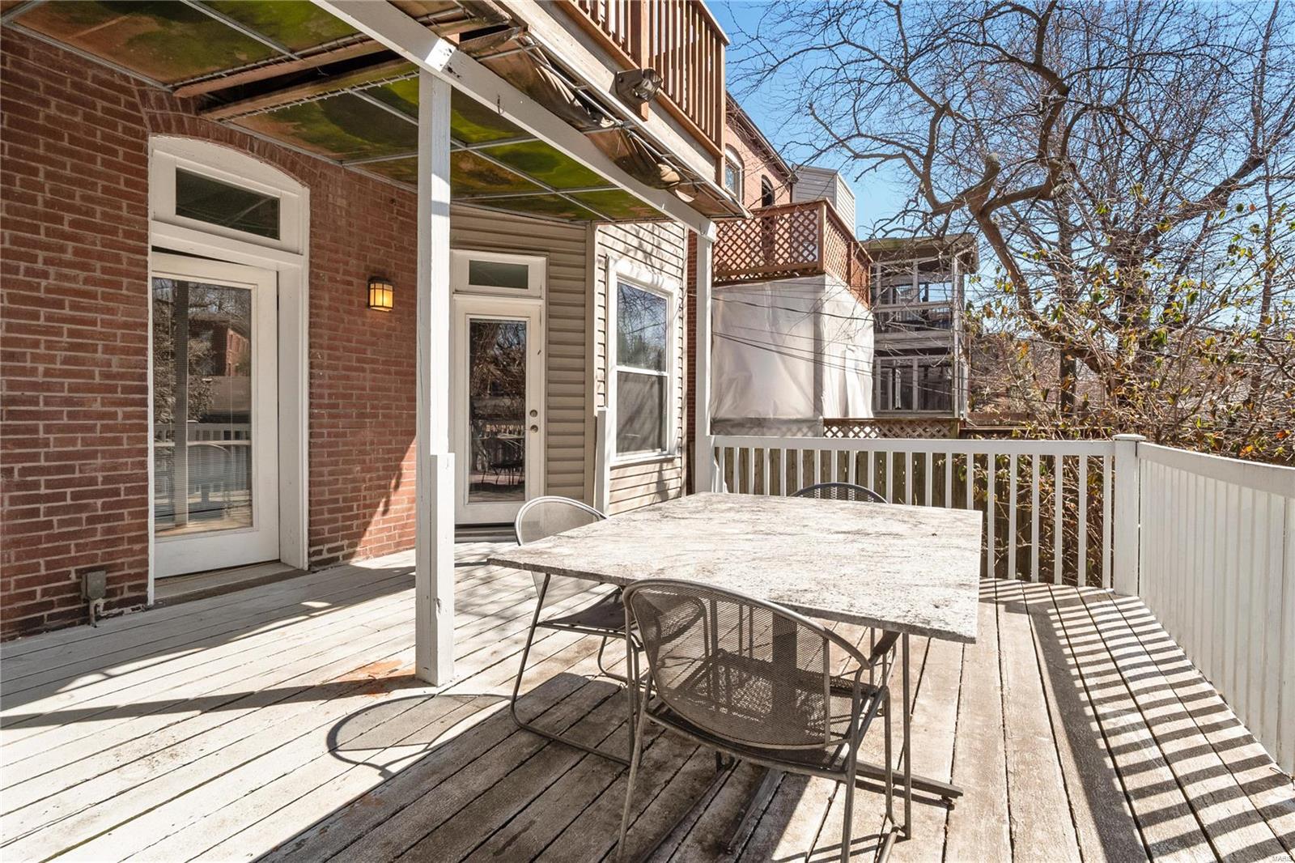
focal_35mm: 16
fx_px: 575
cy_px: 432
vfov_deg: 73.7
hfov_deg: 96.7
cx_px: 648
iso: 400
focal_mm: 8
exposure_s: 1/640
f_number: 9
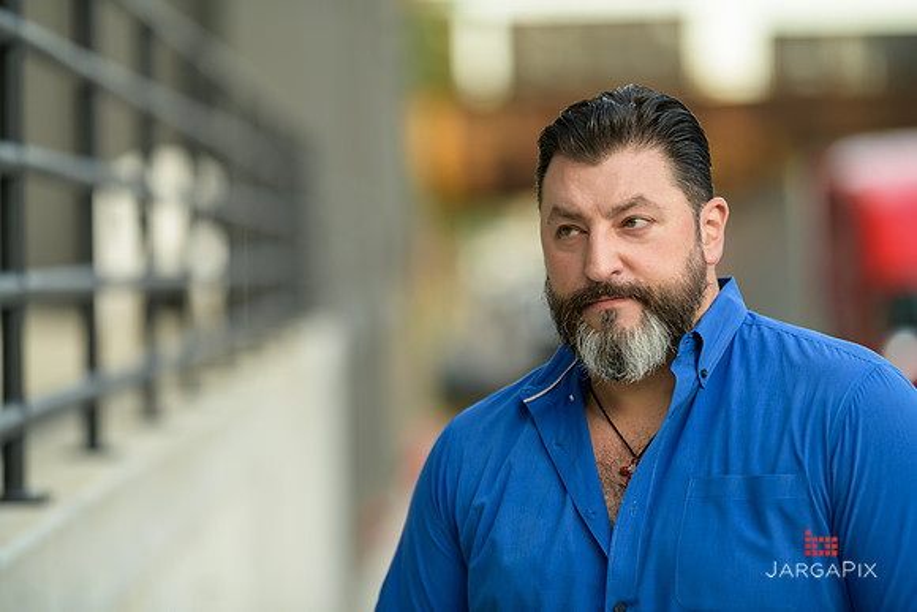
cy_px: 306
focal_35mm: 135
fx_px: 3439
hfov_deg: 15.2
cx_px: 458
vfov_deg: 10.2
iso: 200
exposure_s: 1/250
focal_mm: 135
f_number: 2
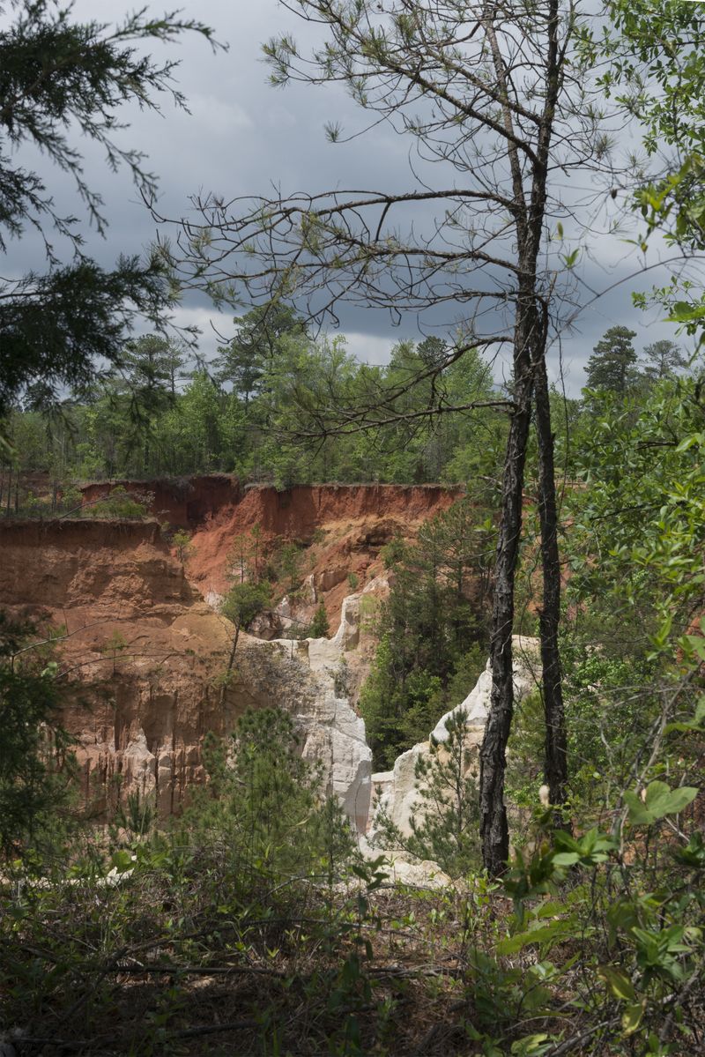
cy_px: 528
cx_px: 352
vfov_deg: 38.2
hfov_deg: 26.0
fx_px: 1526
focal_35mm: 52
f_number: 14
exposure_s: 1/1000
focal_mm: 52
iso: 1250
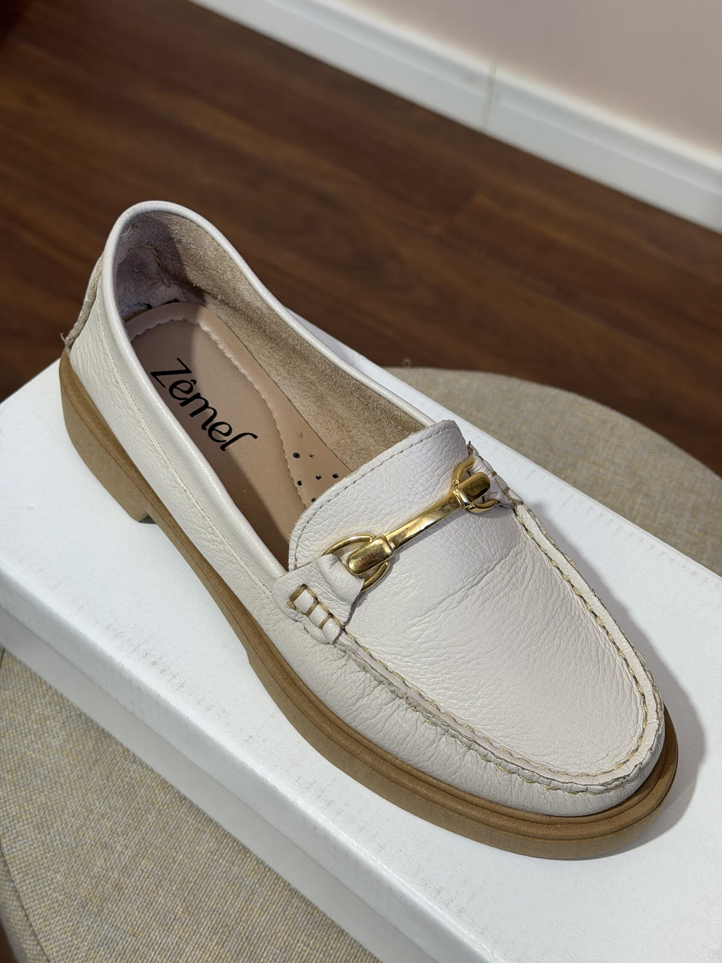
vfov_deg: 39.7
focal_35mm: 48
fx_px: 1335
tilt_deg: -52.9
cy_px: 482
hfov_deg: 30.3
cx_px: 361
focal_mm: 6.76
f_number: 1.78
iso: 80
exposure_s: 1/60
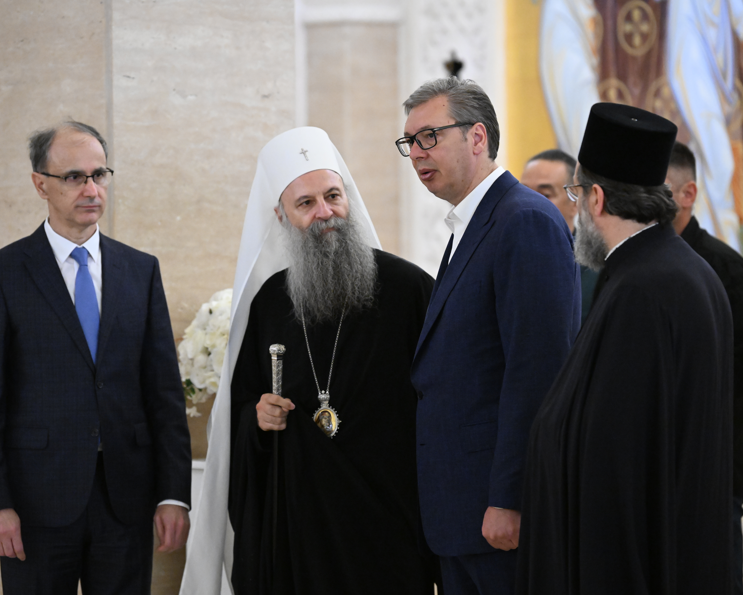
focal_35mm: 198
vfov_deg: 7.8
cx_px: 367
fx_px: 4354
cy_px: 297
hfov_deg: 9.8
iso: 6400
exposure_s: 1/160
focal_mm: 175
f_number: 3.5
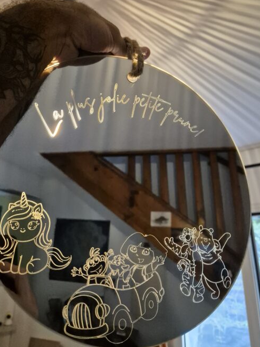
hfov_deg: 49.8
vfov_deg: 63.1
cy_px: 146
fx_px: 280
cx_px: 130
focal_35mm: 28
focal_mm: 5.4
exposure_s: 1/100
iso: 2500
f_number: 1.8
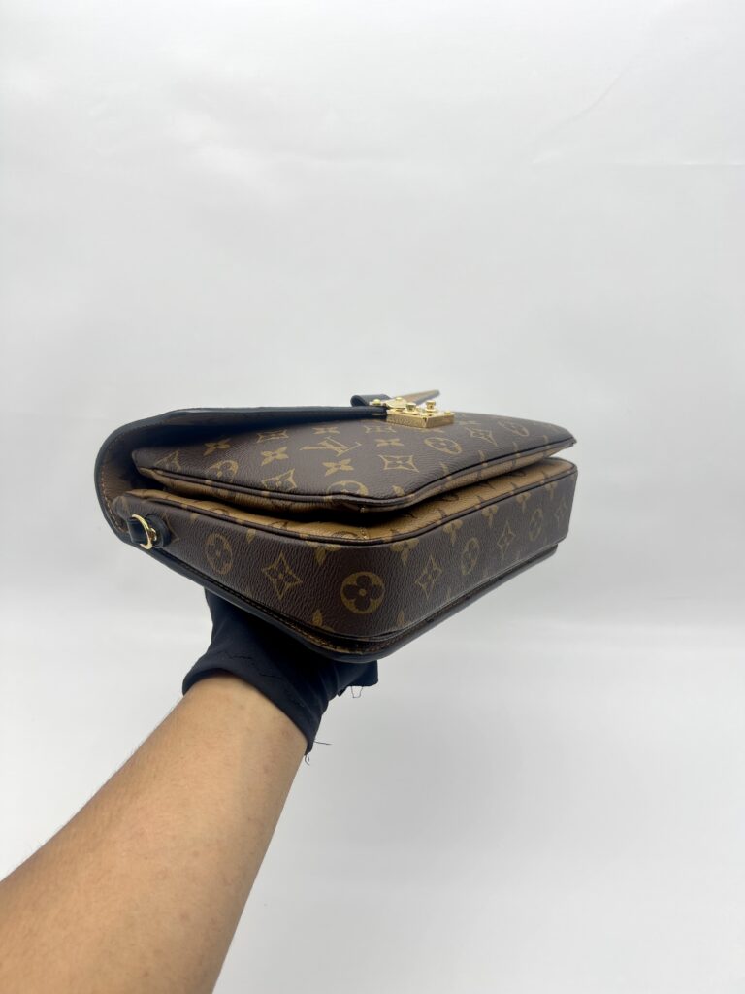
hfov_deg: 53.1
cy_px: 497
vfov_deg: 67.3
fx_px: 746
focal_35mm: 26
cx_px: 372
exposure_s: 1/127
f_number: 1.5
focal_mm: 5.7
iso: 32
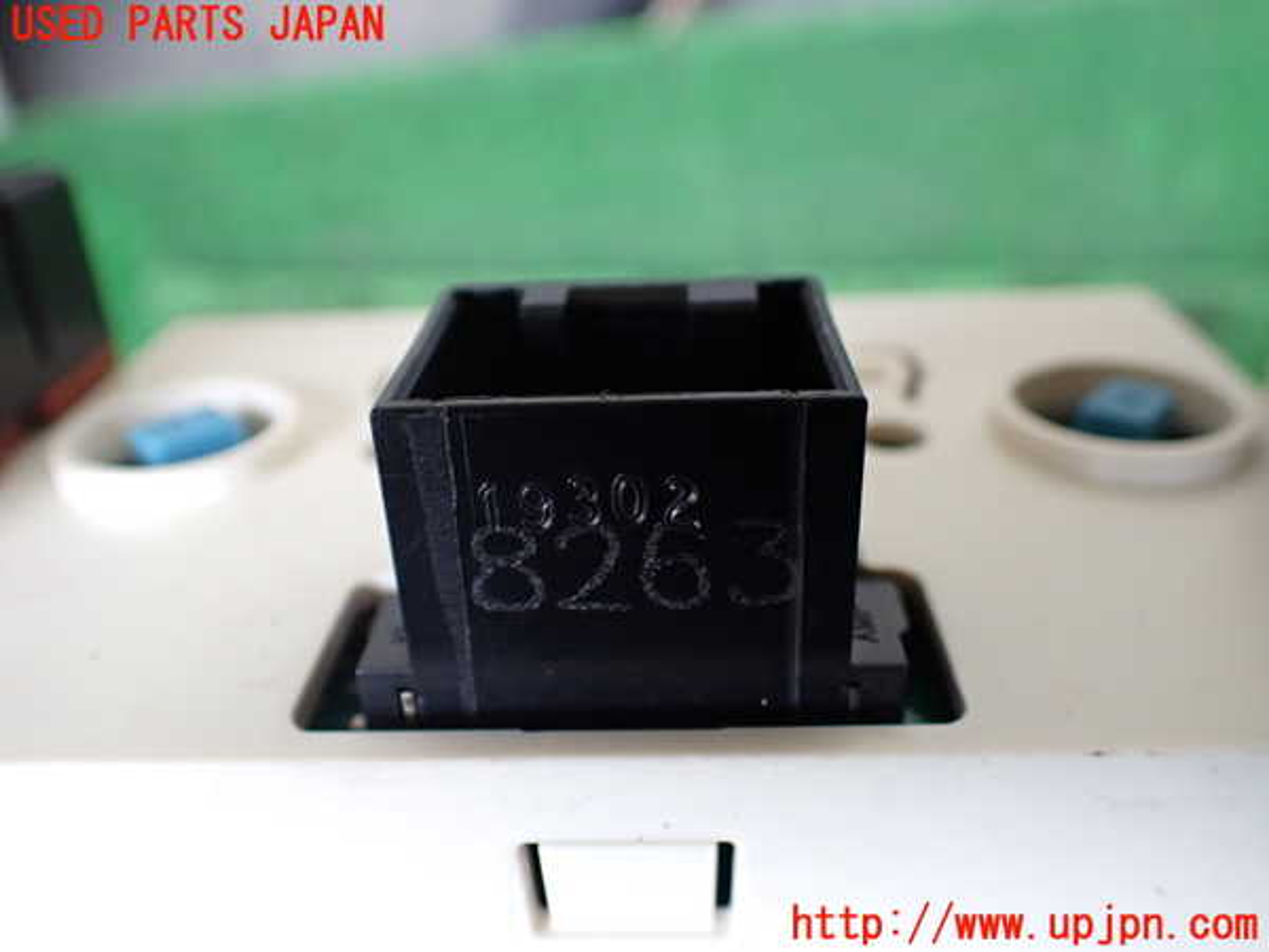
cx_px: 634
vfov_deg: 46.8
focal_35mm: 30
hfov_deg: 60.0
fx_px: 1100
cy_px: 476
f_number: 2.3
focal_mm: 5.4
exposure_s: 1/125
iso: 250
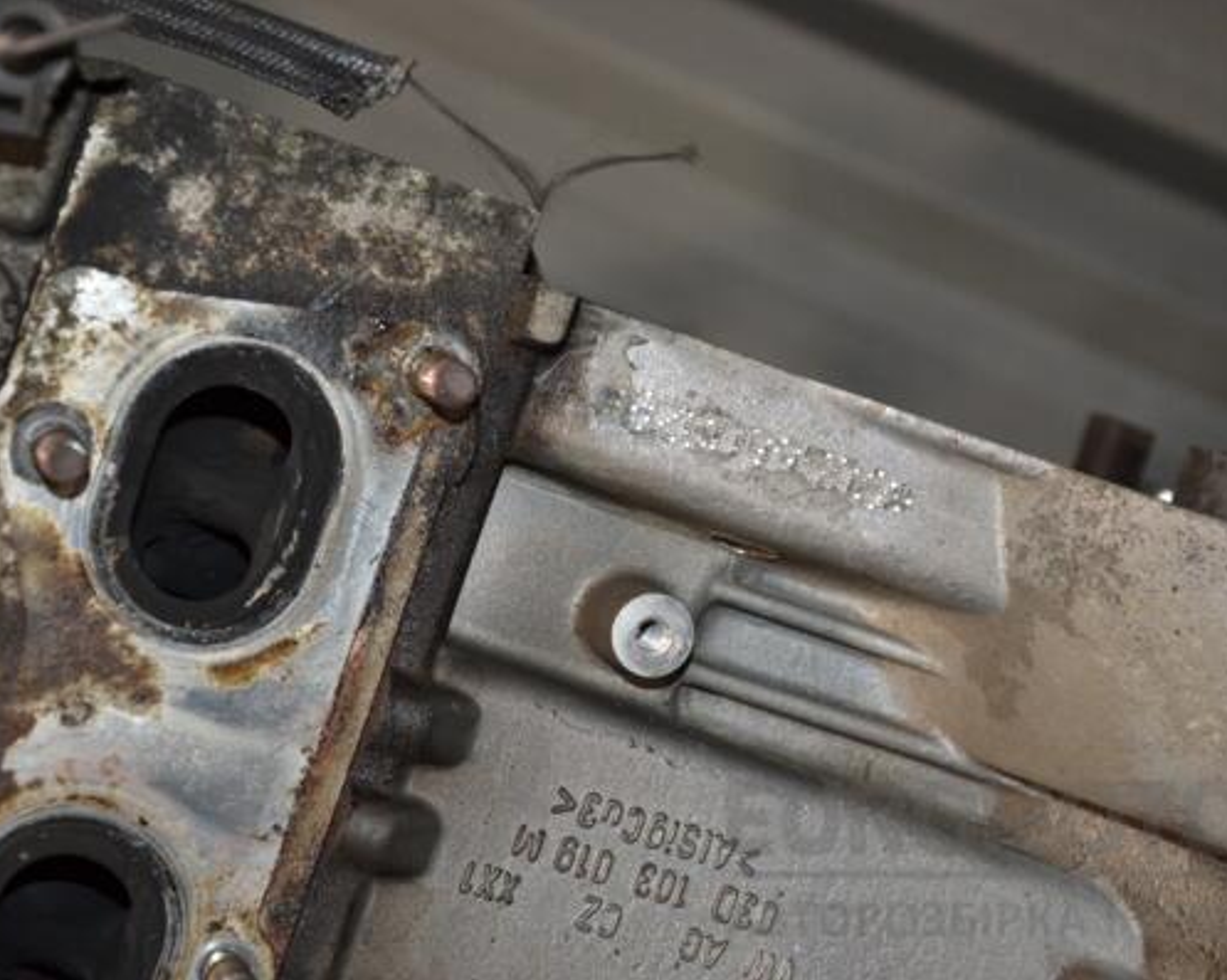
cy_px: 489
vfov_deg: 12.9
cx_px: 679
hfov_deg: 16.2
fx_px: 4319
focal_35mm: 119
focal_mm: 70
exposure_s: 1/60
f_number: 5.3
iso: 800
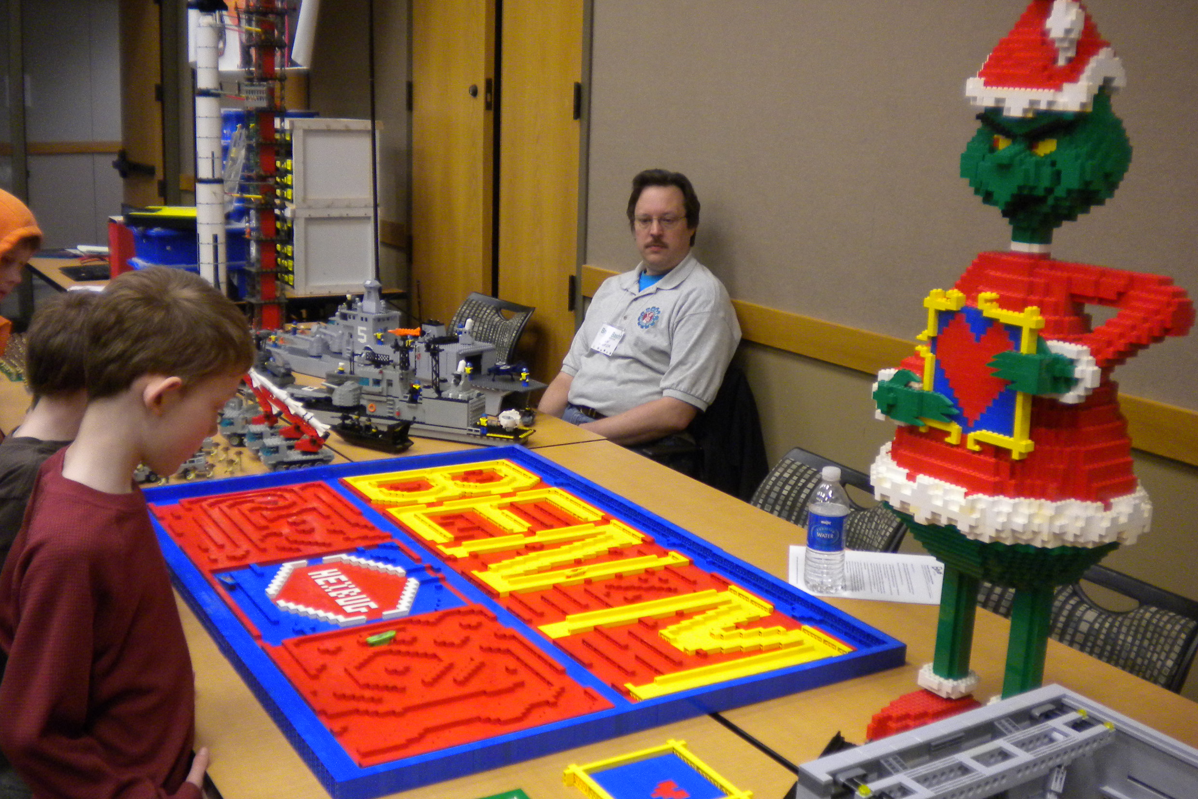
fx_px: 1264
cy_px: 415
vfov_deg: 35.0
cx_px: 610
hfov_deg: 50.7
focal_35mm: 38
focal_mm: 6.3
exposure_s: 1/55.2
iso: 322
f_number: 3.1
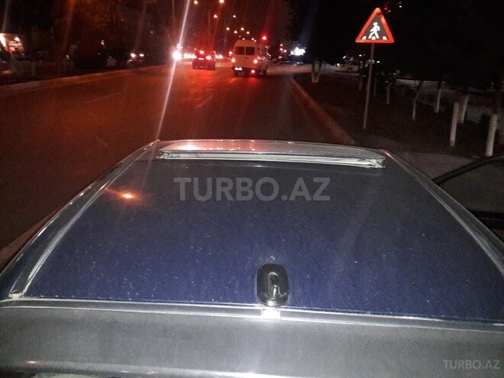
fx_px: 408
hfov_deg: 63.4
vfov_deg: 49.7
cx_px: 252
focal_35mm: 28
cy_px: 189
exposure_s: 1/17
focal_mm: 3.7
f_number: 1.9
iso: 500
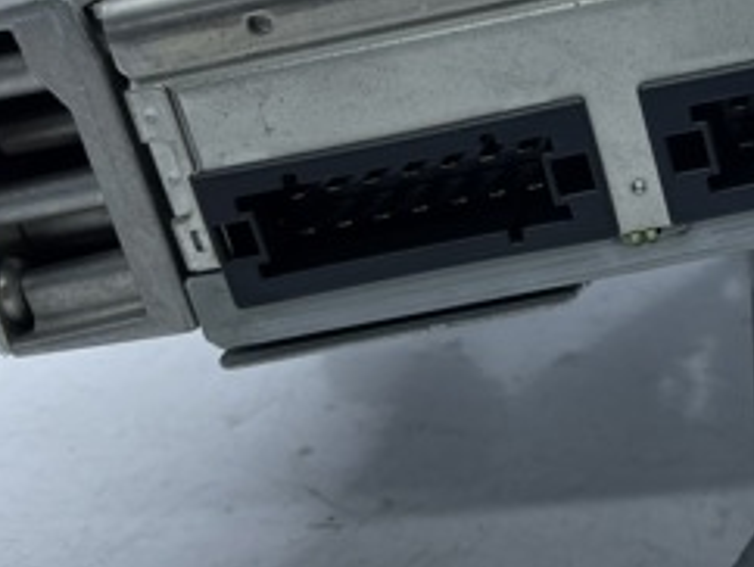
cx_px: 707
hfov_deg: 28.0
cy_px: 168
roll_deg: +0.5
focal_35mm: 66
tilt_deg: -18.1
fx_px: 1439
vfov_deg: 22.2
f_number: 1.6
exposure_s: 1/484
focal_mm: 5.1
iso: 32
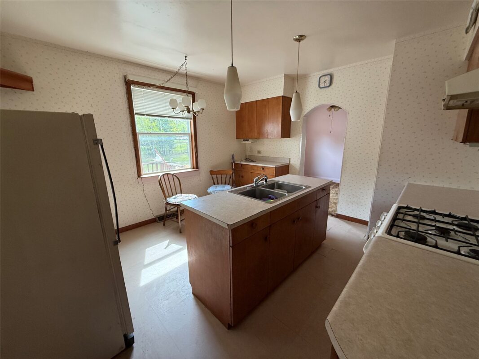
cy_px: 180
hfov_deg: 102.1
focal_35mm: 14
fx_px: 194
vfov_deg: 85.7
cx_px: 240
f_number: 2.2
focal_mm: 2.22
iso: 160
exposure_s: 1/99
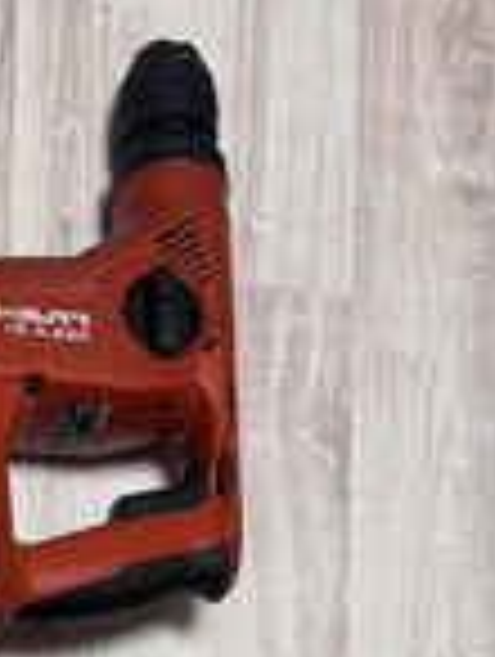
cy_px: 1116
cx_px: -124
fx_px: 1692
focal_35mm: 89
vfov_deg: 18.2
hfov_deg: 15.9
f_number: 1.6
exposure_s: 1/100
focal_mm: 5.96
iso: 125
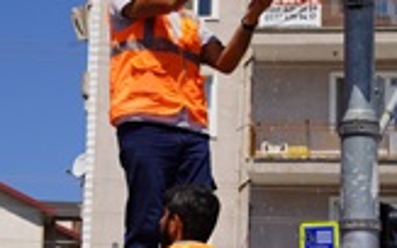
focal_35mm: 175
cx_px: 153
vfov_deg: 7.5
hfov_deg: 12.0
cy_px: 83
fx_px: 1894
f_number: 10
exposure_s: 1/250
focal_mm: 70
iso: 100
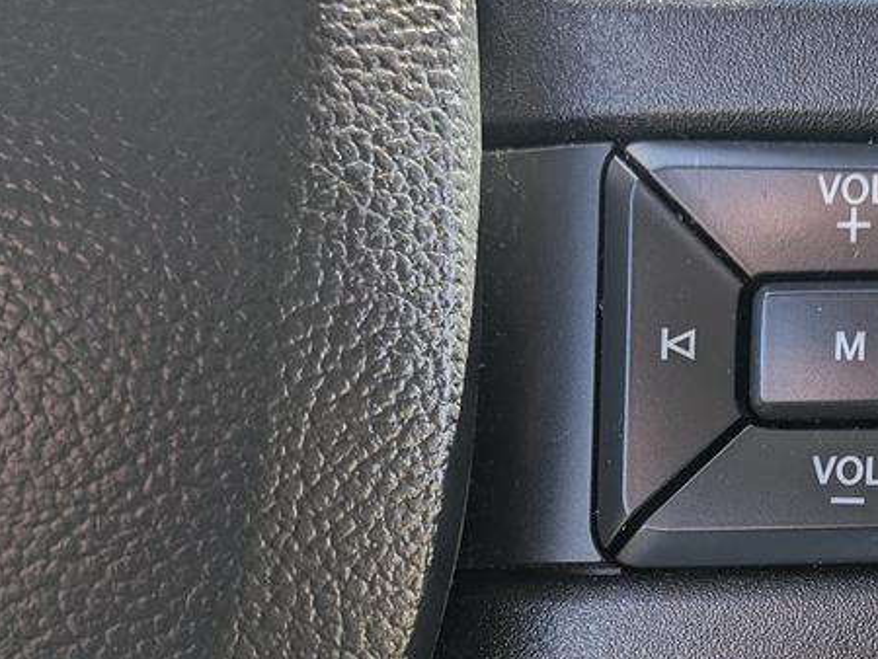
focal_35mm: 71
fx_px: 1802
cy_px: 616
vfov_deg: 20.3
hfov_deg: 26.8
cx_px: 711
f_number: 1.89
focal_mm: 5.43
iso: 57
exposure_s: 1/120
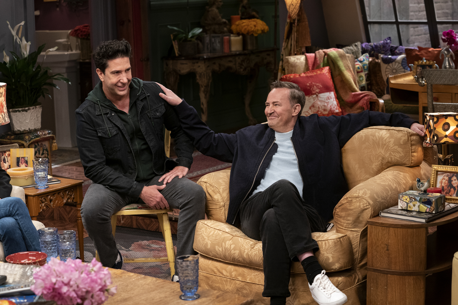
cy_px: 152
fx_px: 890
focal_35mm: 70
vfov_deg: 19.5
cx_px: 229
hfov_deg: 28.8
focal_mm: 70
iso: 3200
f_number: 4
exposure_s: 1/125
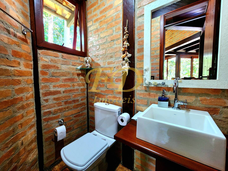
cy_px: 86
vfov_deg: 89.9
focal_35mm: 13
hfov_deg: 106.2
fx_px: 86
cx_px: 114
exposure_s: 1/40
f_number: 2.2
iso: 320
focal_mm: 2.2
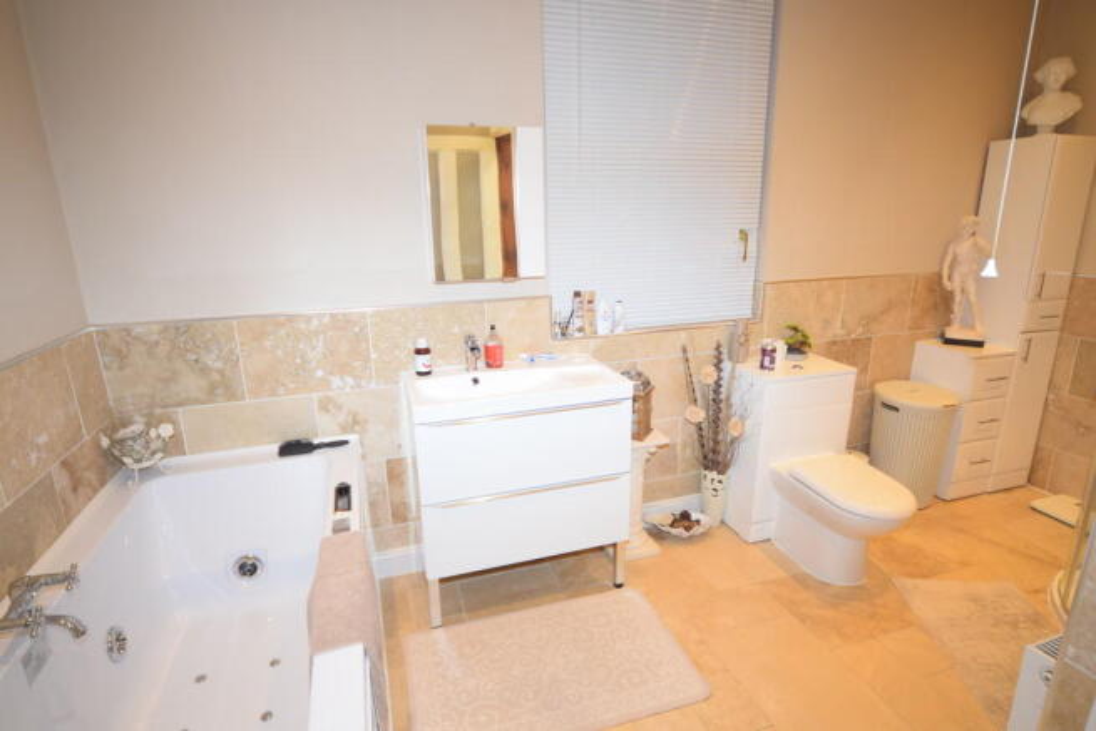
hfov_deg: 90.0
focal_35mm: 18
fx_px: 548
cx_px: 548
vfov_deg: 67.4
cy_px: 366
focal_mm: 12
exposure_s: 1/60
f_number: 4.5
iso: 1100
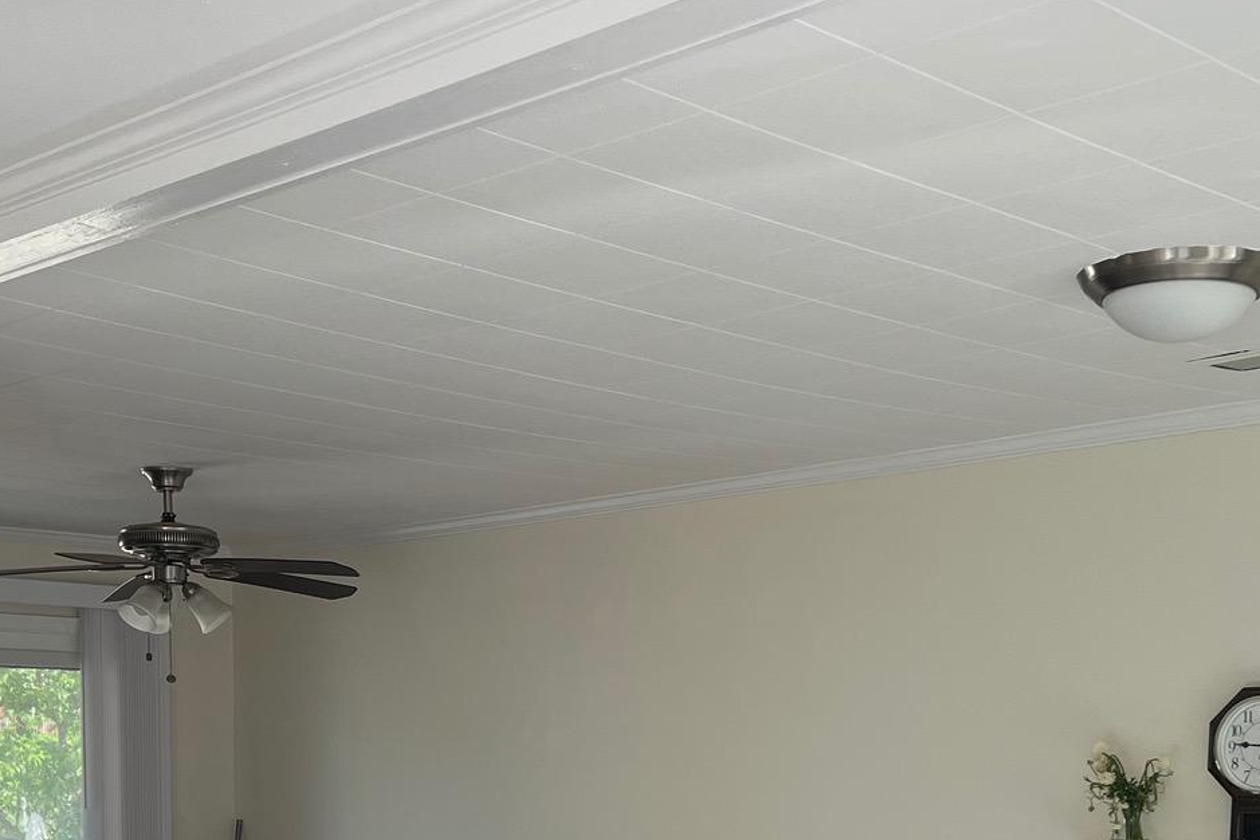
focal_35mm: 59
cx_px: 715
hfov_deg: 33.9
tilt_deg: -3.9
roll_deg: -0.1
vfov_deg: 21.9
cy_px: 887
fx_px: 2065
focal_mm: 5.7
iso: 50
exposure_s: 1/458
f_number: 1.5
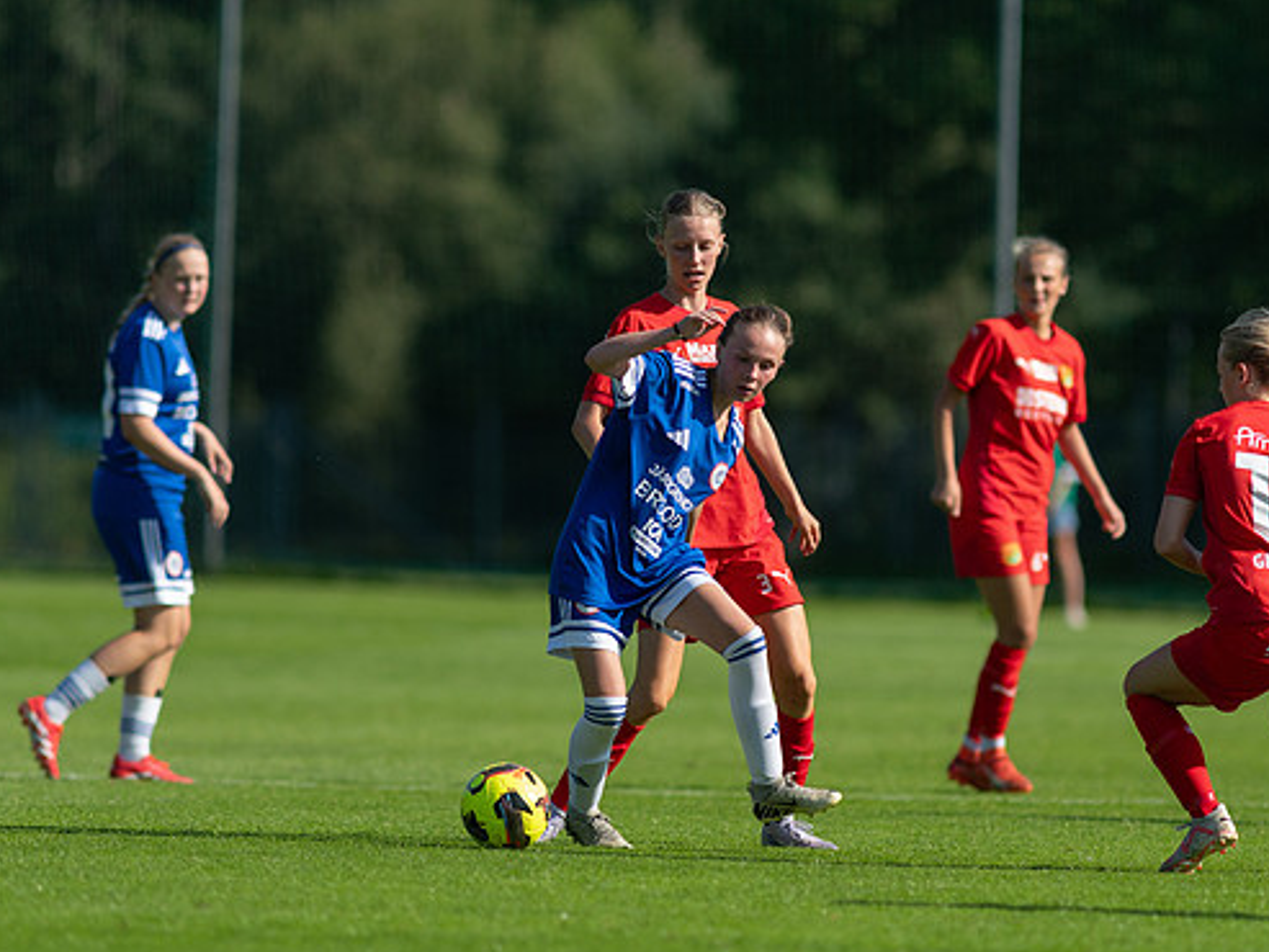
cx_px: 610
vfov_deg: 2.9
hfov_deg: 3.9
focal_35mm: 509
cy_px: 495
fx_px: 18664
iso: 250
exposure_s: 1/3200
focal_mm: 300
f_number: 3.2
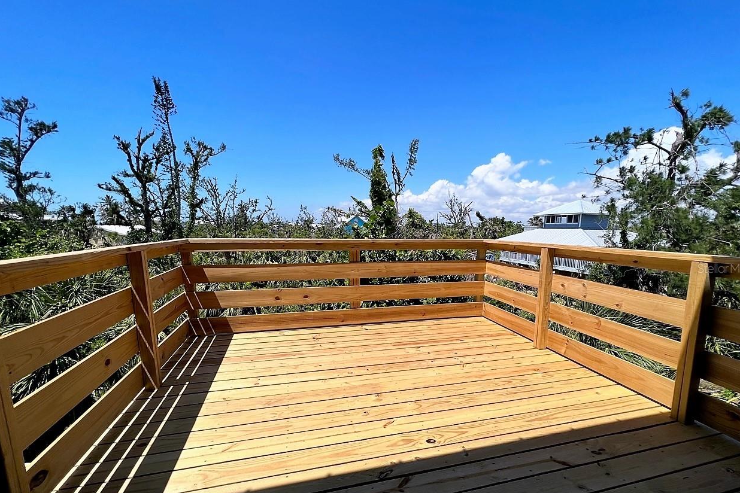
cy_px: 268
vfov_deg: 81.0
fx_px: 288
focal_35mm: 14
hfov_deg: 104.3
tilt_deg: -7.9
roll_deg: -0.7
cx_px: 371
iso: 32
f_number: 1.8
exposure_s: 1/2096
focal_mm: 1.57
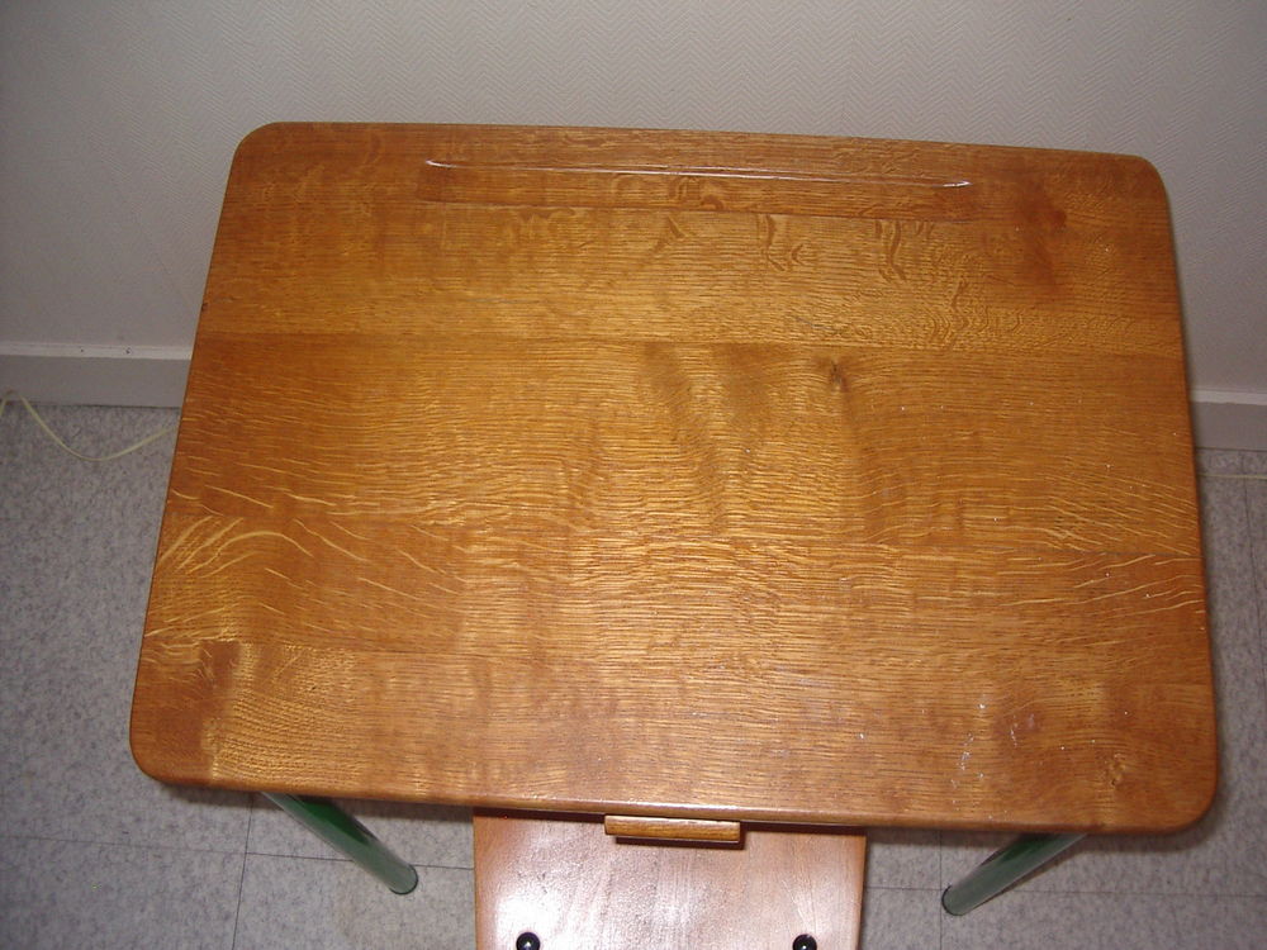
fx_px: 1391
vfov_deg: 37.7
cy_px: 475
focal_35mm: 38
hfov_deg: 49.0
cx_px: 634
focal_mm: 5.8
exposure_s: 1/60
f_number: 2.6
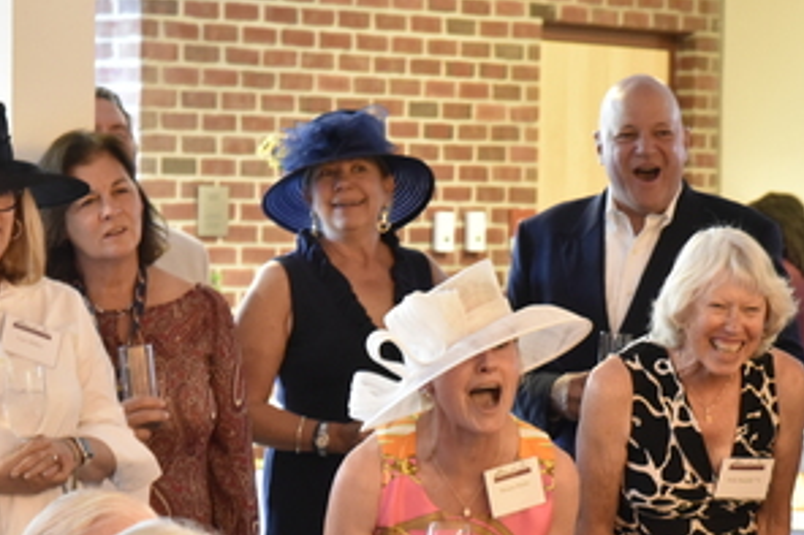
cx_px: 399
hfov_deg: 10.3
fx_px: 4442
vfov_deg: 6.9
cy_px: 482
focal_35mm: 199
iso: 5000
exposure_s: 1/15
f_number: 6.3
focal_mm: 92
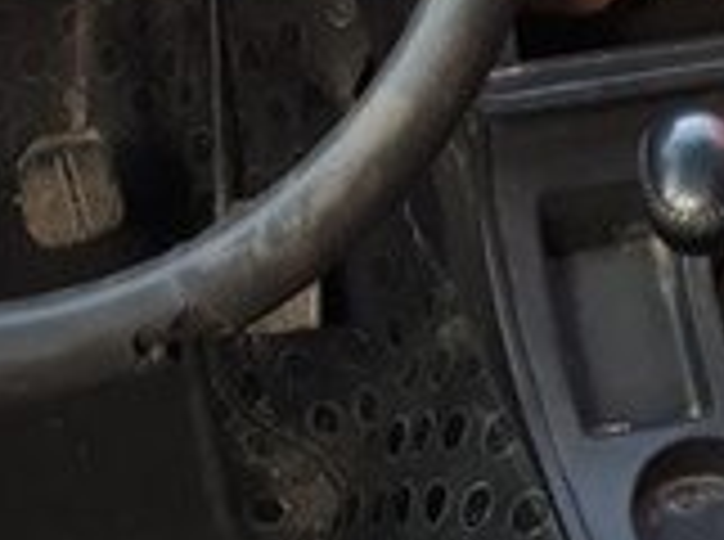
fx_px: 2316
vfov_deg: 12.7
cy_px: -250
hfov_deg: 17.7
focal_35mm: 111
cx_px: 504
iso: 125
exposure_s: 1/33
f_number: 1.9
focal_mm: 3.6
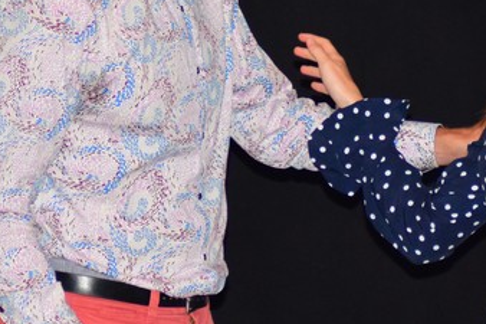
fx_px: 5640
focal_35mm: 418
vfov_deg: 3.3
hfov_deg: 4.9
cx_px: 332
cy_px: 140
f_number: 4
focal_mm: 92
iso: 1600
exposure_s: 1/200
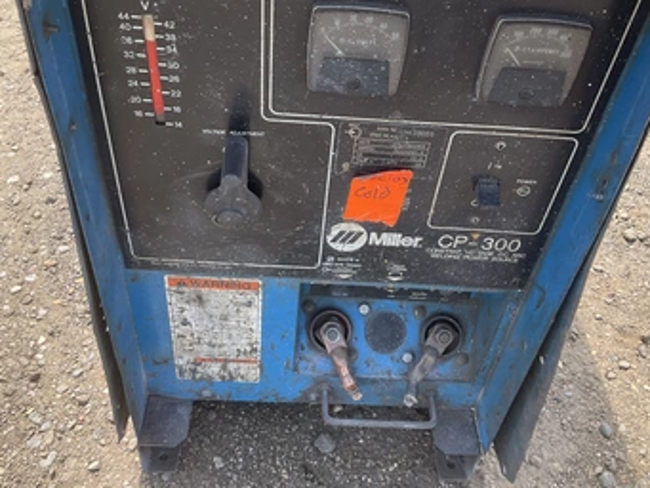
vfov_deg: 41.7
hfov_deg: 53.9
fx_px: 639
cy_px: 210
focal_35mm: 34
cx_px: 332
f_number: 1.8
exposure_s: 1/274
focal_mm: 3
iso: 25
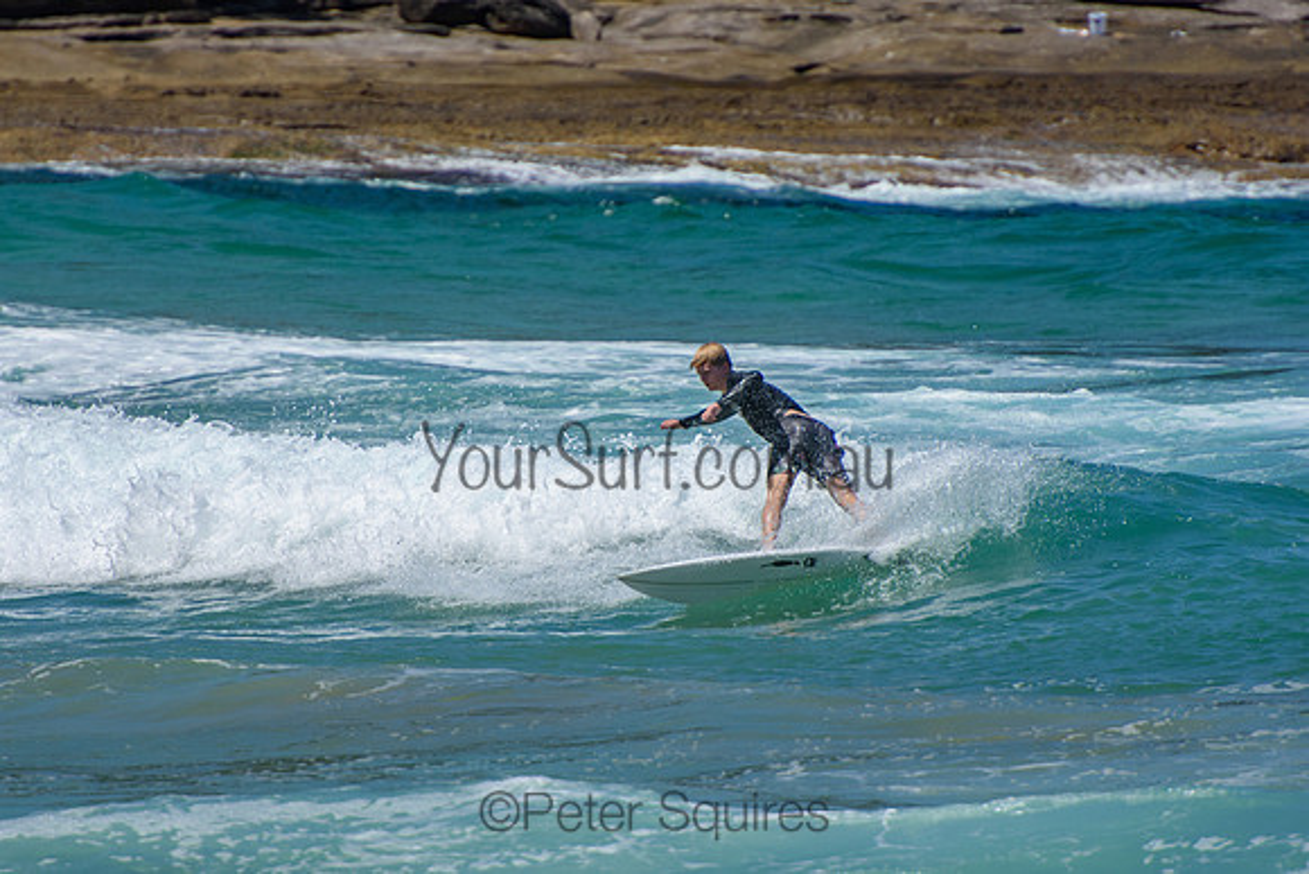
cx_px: 654
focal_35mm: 600
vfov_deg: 2.3
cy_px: 437
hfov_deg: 3.4
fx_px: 21821
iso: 220
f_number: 5.6
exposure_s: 1/2000
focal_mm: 400
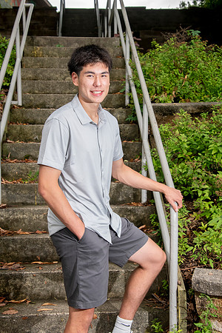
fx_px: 573
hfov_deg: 21.9
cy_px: 166
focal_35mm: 62
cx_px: 111
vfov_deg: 32.4
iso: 2000
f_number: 10
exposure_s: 1/160
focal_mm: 62
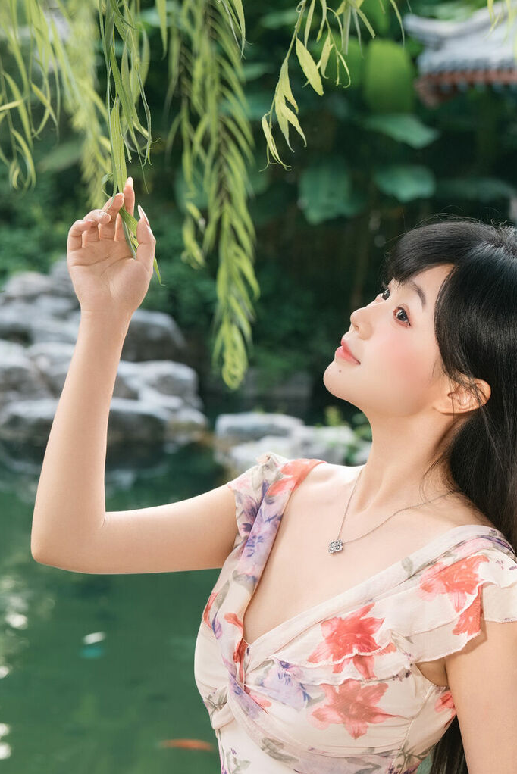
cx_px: 353
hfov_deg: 17.7
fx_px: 1657
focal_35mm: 77
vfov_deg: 26.3
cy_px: 463
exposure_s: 1/125
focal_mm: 50
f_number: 4
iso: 500
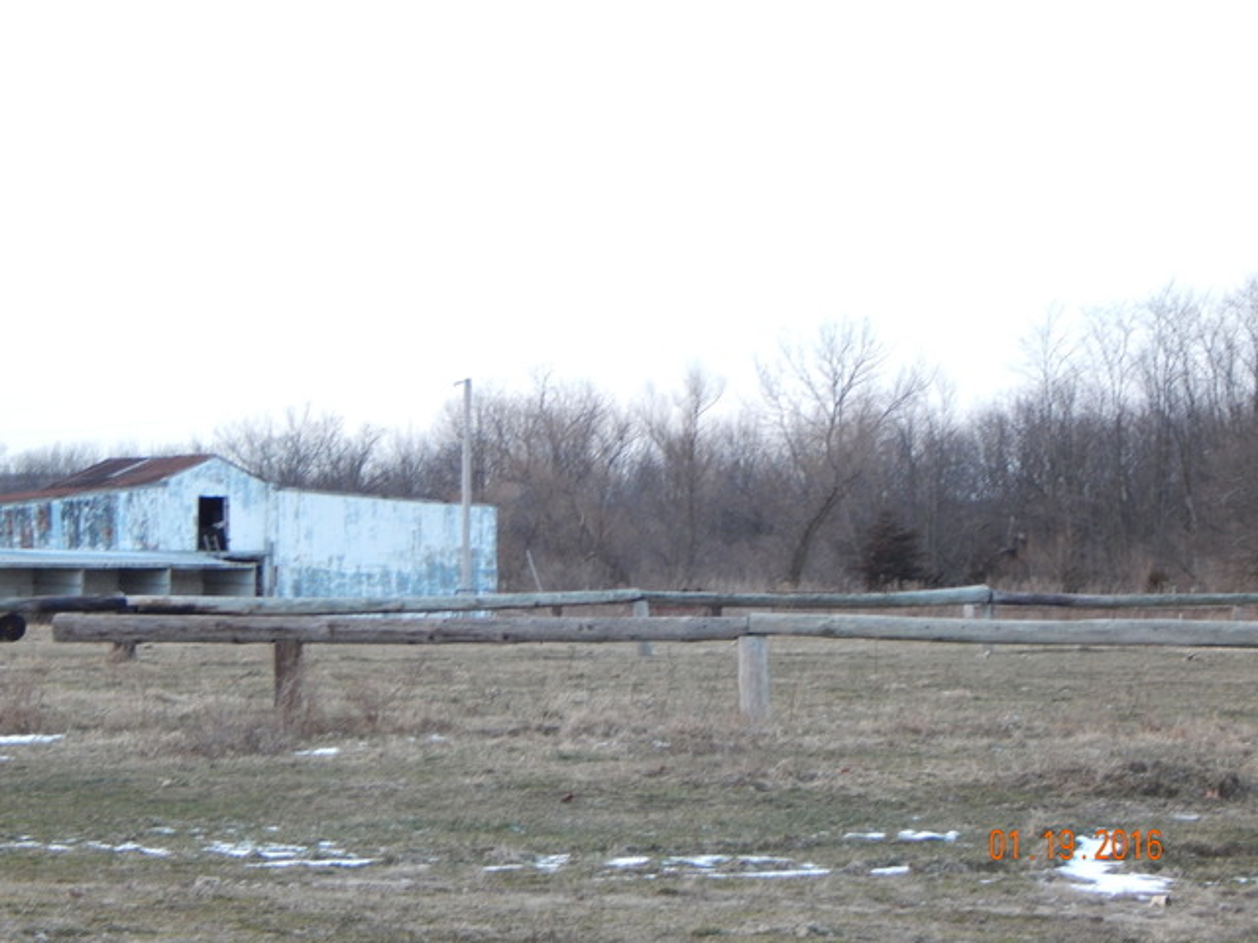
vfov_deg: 14.2
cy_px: 472
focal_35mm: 104
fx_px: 3780
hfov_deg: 18.9
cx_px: 629
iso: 400
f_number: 4.5
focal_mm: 18.7
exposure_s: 1/25
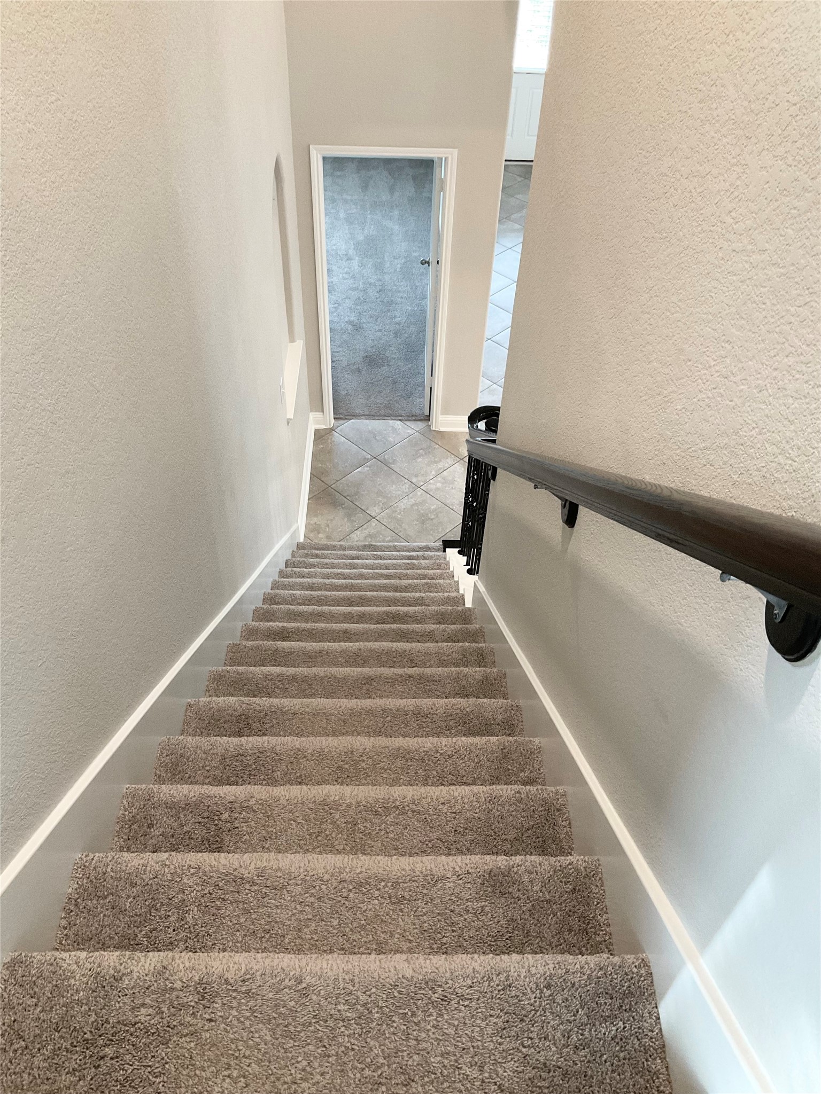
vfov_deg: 61.7
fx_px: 917
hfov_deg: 48.2
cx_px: 410
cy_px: 547
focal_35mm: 29
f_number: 1.8
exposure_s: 1/60
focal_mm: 3
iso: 200
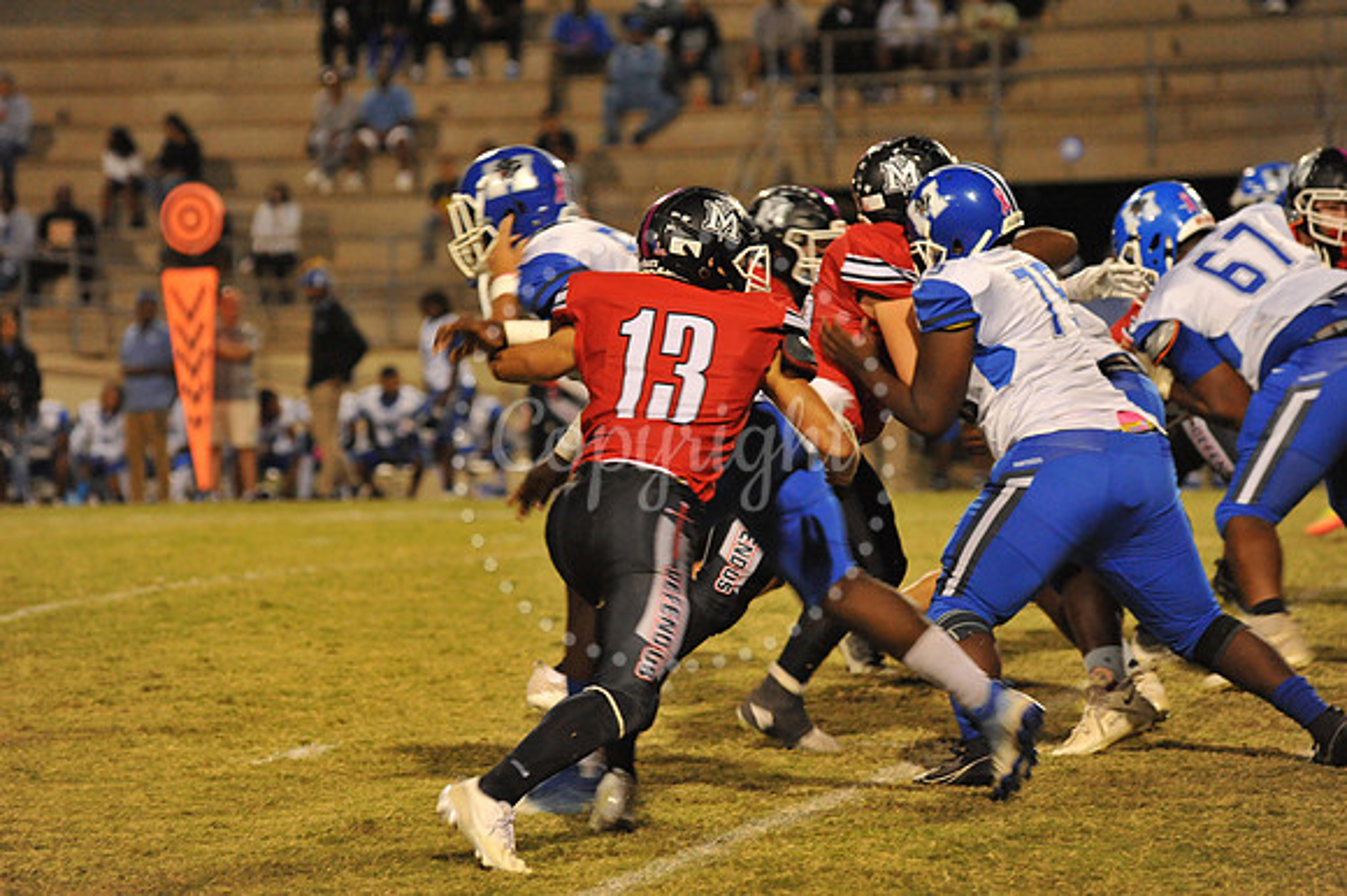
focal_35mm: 200
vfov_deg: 6.9
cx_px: 674
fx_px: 7479
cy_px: 448
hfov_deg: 10.3
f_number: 5.6
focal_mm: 200
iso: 5000
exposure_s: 1/200
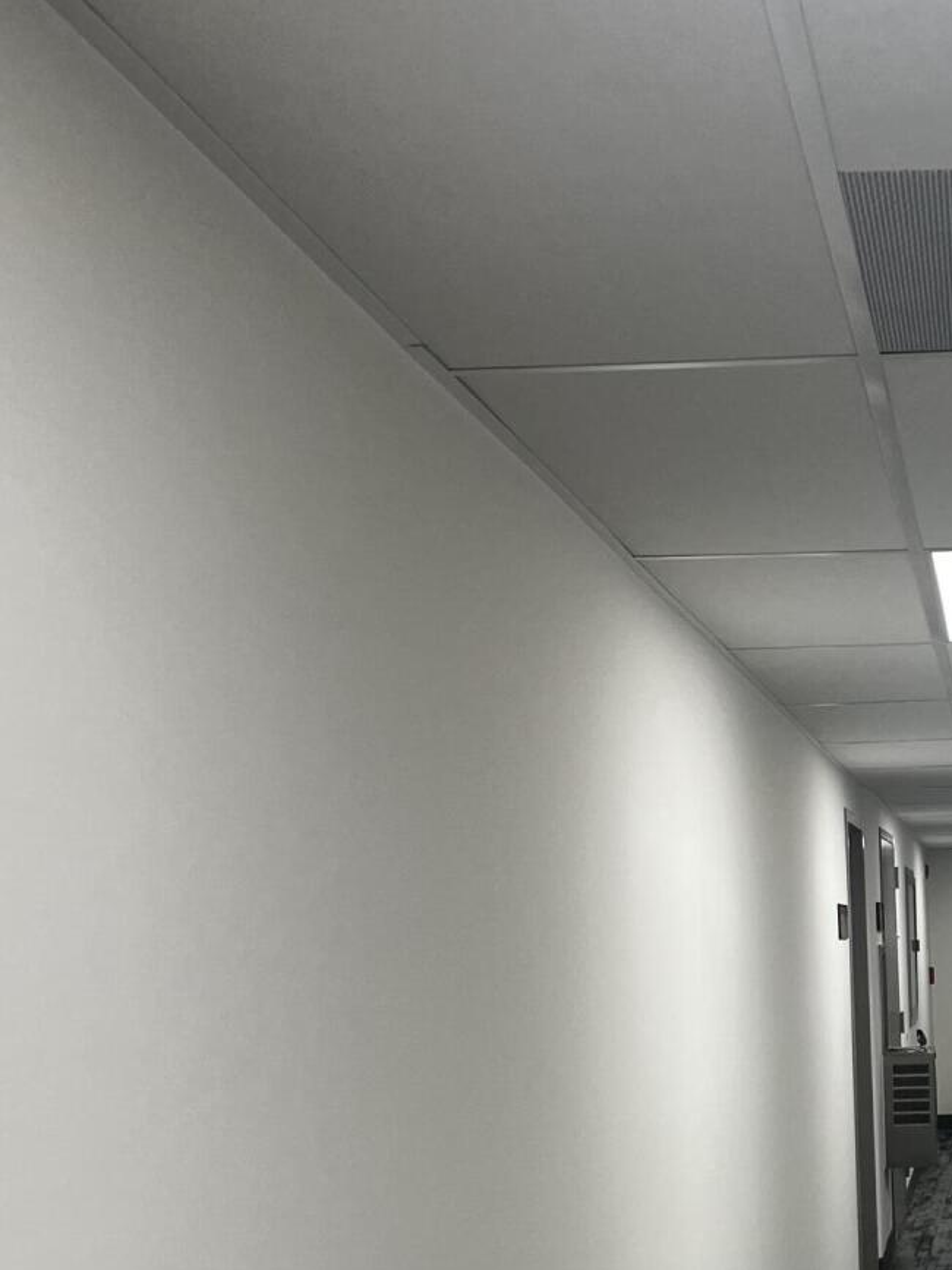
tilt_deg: -1.8
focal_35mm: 60
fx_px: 2201
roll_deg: +1.5
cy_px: 961
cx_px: 958
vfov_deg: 31.6
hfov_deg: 23.4
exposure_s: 1/120
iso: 40
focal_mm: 5.7
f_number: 1.5
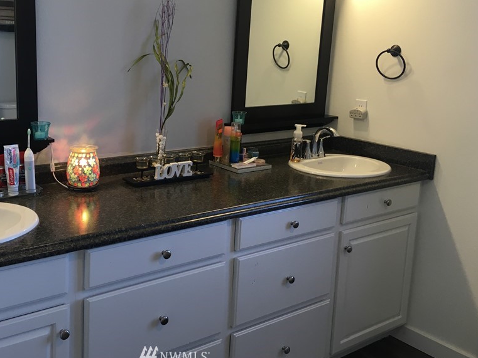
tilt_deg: -10.7
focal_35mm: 39
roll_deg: -2.0
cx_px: 175
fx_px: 539
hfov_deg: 47.4
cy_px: 137
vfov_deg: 36.6
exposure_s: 1/30
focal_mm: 4.15
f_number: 2.2
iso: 25
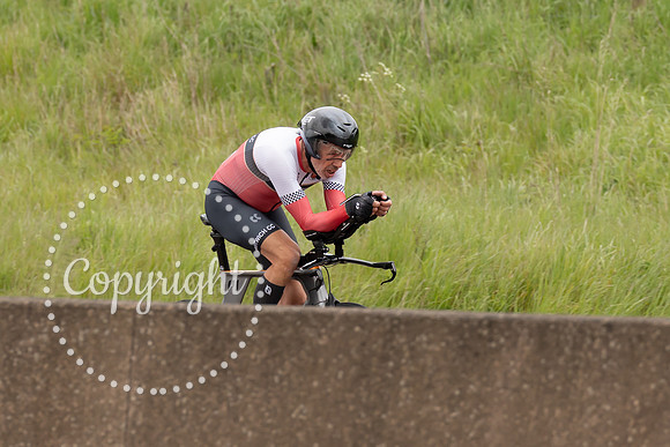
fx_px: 10334
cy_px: 127
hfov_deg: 3.7
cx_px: 415
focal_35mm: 555
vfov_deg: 2.5
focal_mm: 200
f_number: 4
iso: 250
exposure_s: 1/1000
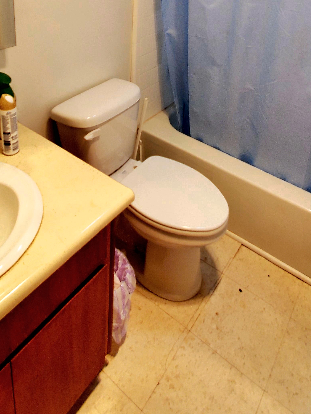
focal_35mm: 29
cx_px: 162
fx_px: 347
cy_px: 27
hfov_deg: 48.2
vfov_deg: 52.6
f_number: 2.2
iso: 64
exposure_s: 1/60.2
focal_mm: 1.8
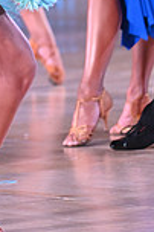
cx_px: -63
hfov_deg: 1.9
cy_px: -93
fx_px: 4662
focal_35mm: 725
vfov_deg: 2.8
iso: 5000
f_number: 5
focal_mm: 190
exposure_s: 1/400
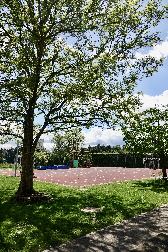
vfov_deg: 73.7
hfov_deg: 53.1
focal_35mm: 24
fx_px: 168
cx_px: 84
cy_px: 126
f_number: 4
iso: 100
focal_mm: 8.8
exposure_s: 1/800
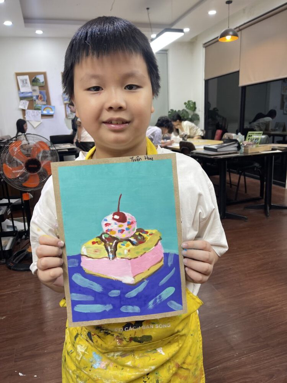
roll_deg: +2.5
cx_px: 144
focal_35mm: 25
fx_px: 276
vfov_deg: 69.4
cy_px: 192
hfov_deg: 54.9
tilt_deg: -14.7
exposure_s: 1/100
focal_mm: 5.1
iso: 100
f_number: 1.6
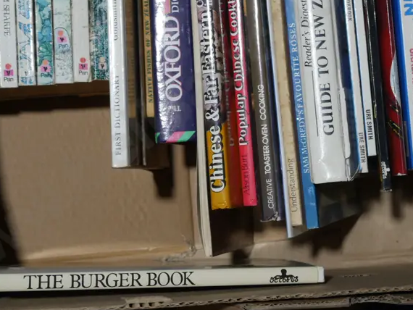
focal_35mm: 97
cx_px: 235
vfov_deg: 15.2
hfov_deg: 20.2
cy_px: 63
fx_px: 1158
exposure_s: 1/60
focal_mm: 27
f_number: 5.6
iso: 320
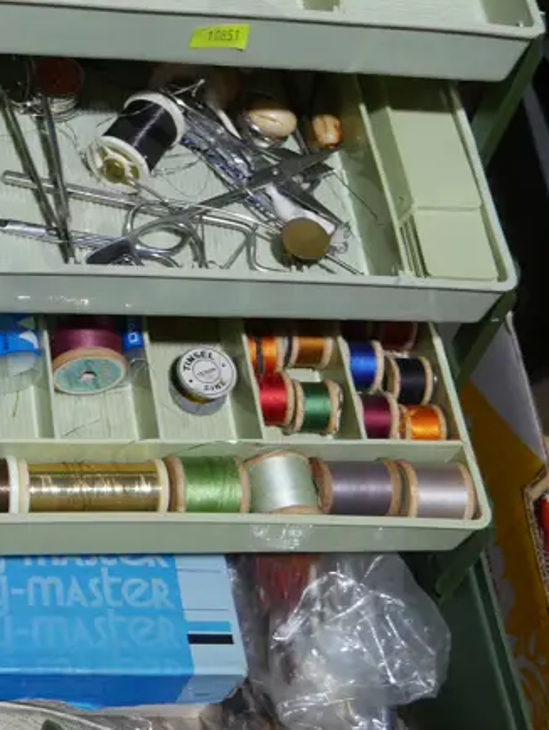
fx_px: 1394
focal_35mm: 66
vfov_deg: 29.3
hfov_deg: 21.7
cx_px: 34
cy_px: 296
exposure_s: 1/80
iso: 200
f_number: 3.5
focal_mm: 14
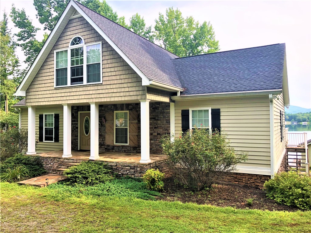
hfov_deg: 61.7
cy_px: 116
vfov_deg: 48.2
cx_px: 156
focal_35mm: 29
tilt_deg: +2.1
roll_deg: +0.7
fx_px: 260
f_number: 1.8
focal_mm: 3.99
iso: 20
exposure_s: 1/381
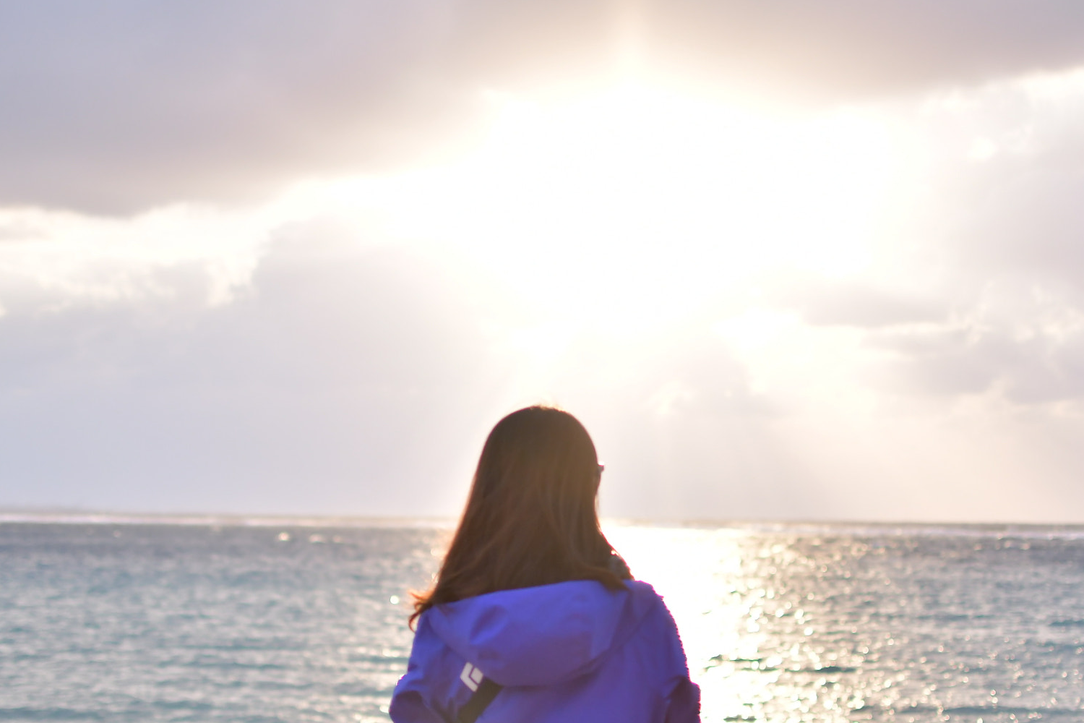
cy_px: 480
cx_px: 539
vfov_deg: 19.1
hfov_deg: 28.5
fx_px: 2138
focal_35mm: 71
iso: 500
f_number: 1.8
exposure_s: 1/8000
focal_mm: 35
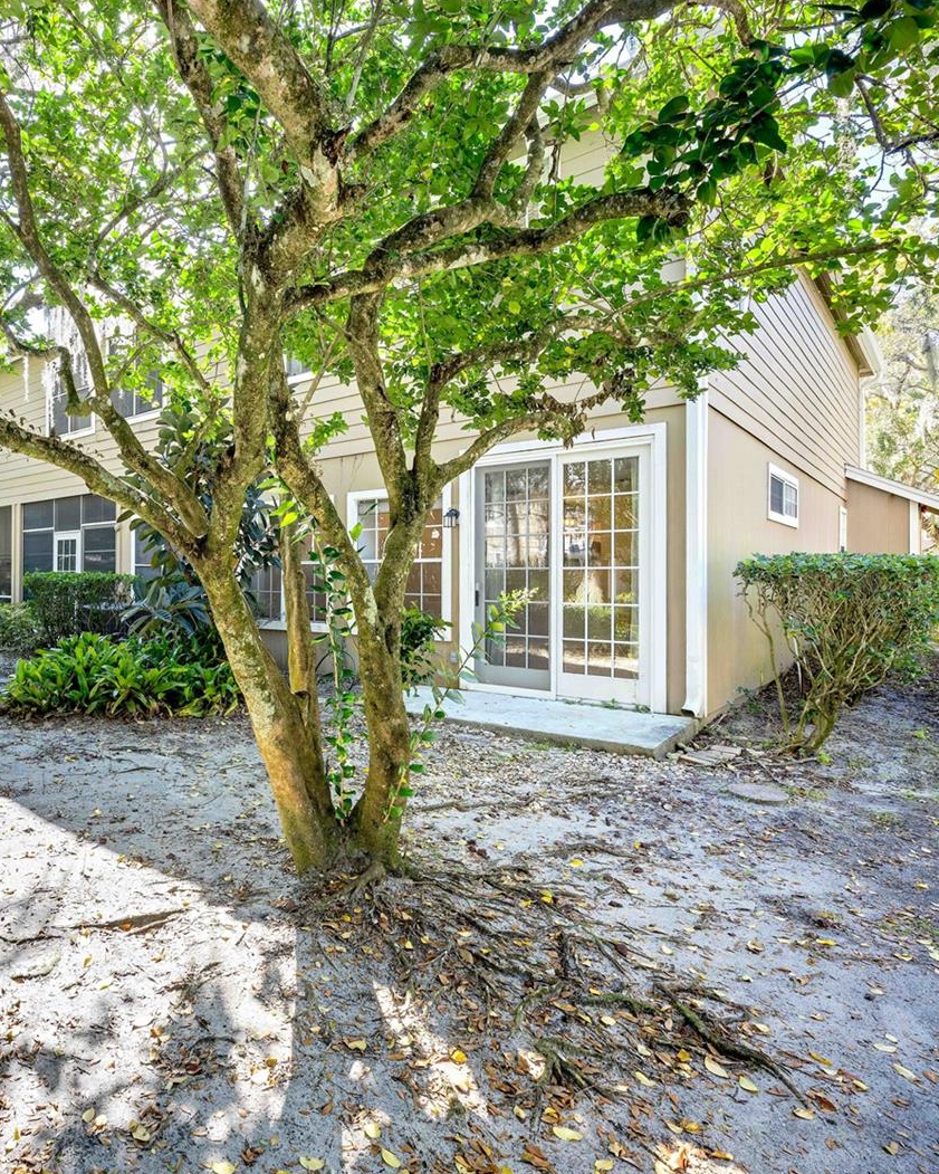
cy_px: 592
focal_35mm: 20
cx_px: 270
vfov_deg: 80.4
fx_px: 695
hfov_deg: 65.2
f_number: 8
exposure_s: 1/25
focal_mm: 14
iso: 400
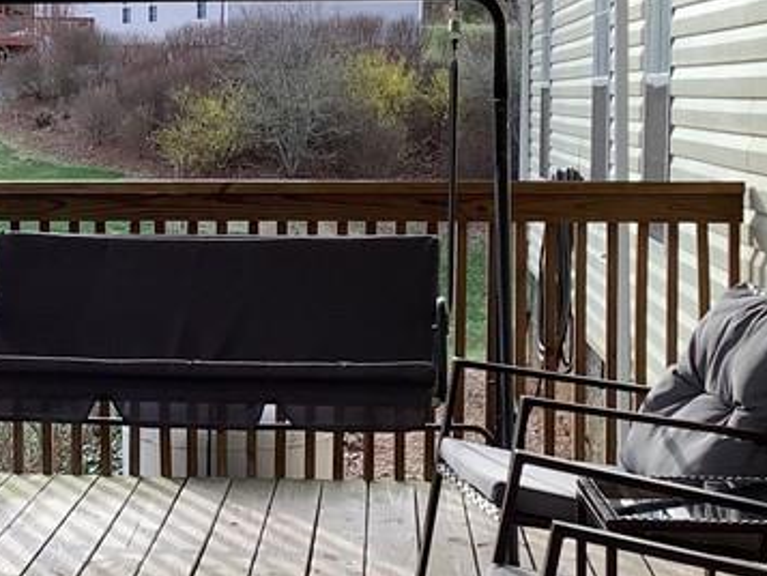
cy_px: 269
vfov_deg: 16.6
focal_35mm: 89
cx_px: 122
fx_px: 1973
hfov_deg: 21.6
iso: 40
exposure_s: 1/100
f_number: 2.4
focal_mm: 3.3
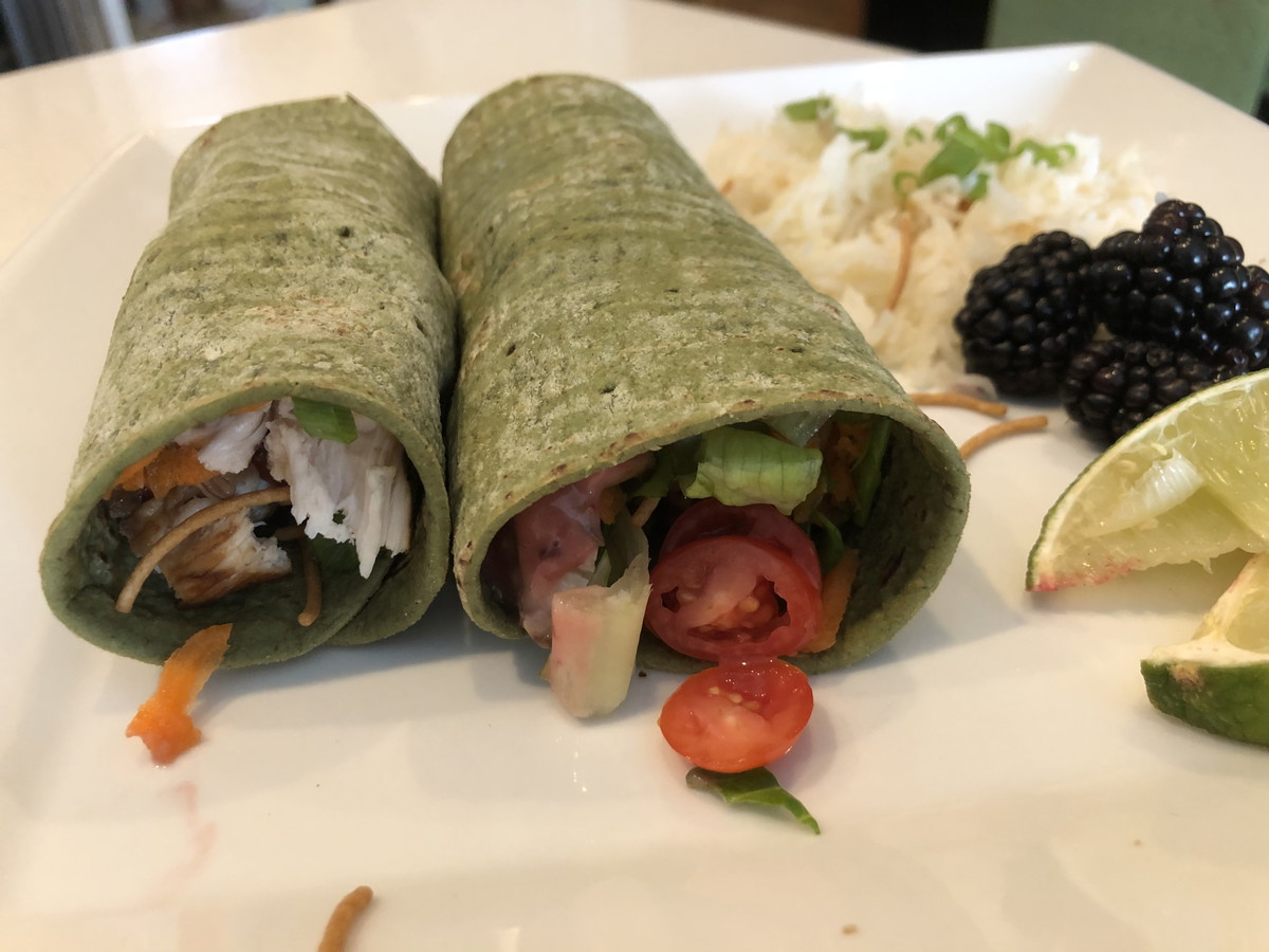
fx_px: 1026
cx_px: 634
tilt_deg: -36.0
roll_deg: +4.1
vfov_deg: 49.7
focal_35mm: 28
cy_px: 476
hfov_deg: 63.4
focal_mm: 4
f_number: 1.8
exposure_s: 1/15
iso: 80
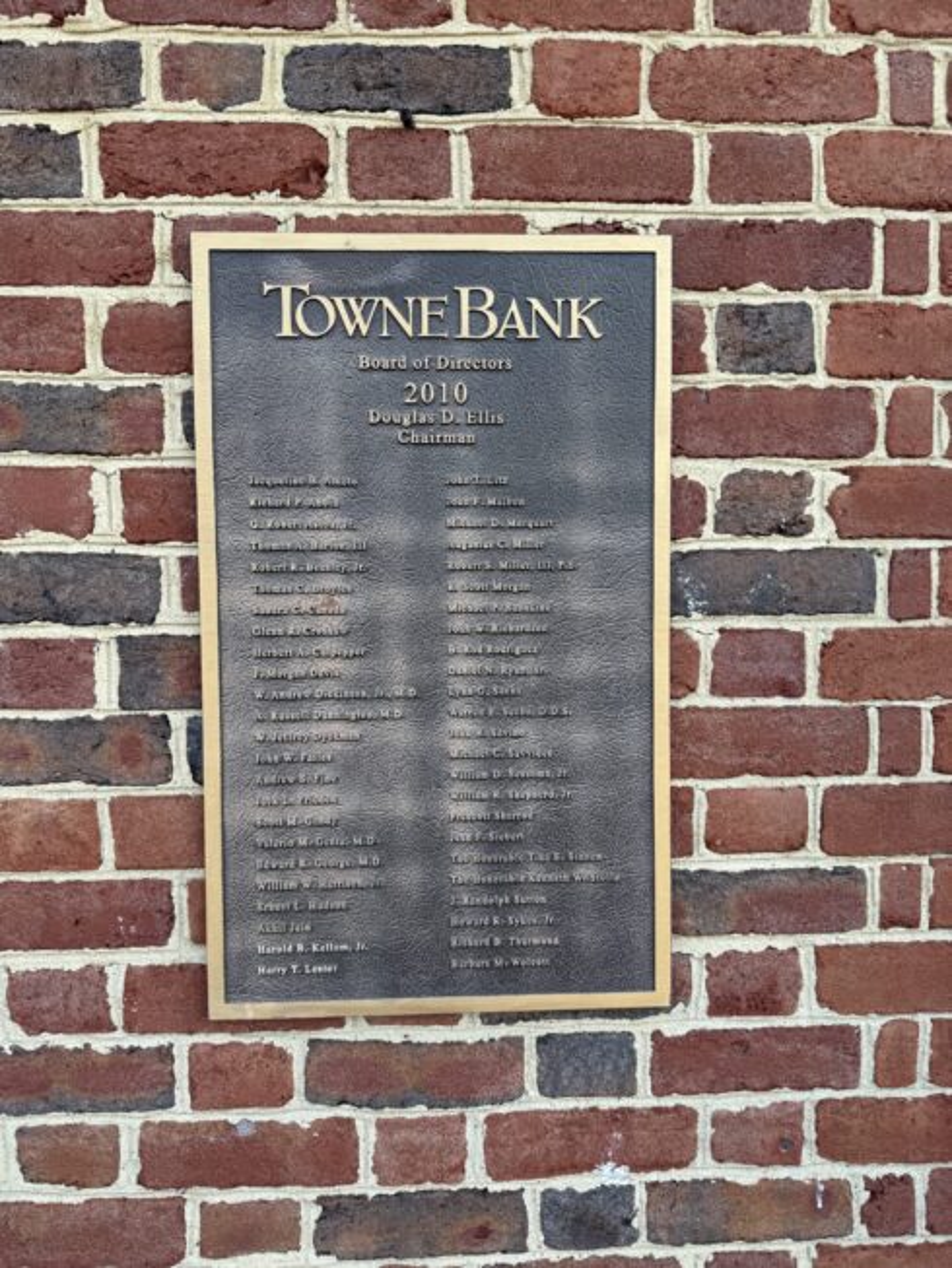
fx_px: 880
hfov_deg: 56.8
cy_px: 634
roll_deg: +0.3
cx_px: 476
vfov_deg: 71.6
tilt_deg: -2.4
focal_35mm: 24
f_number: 1.78
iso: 80
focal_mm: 6.76
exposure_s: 1/428
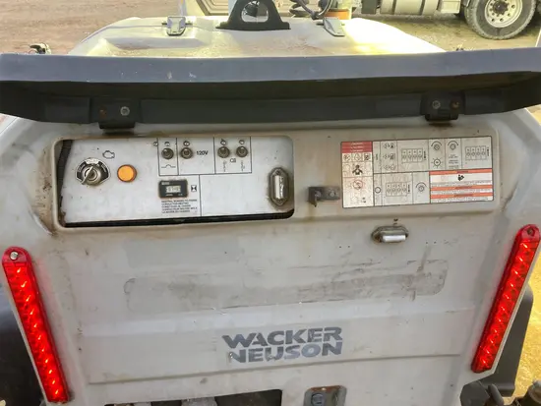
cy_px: 203
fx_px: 438
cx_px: 270
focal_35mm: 28
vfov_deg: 49.8
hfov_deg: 63.4
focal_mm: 3.99
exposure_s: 1/119
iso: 64
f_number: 1.8
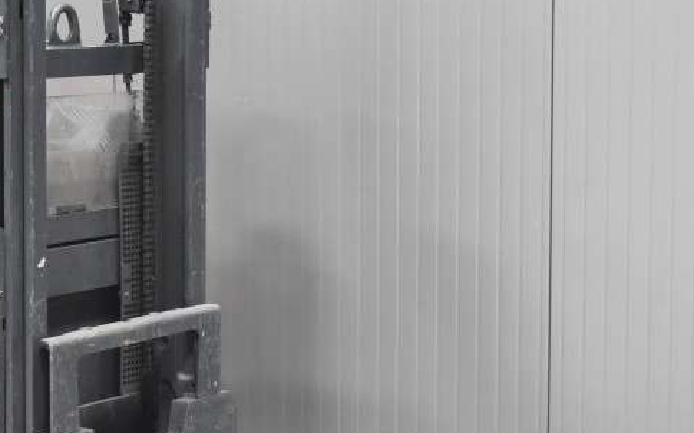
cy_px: 221
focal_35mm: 129
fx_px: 2439
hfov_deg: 16.1
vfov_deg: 10.1
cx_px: 118
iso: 2000
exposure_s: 1/25
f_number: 5.6
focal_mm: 34
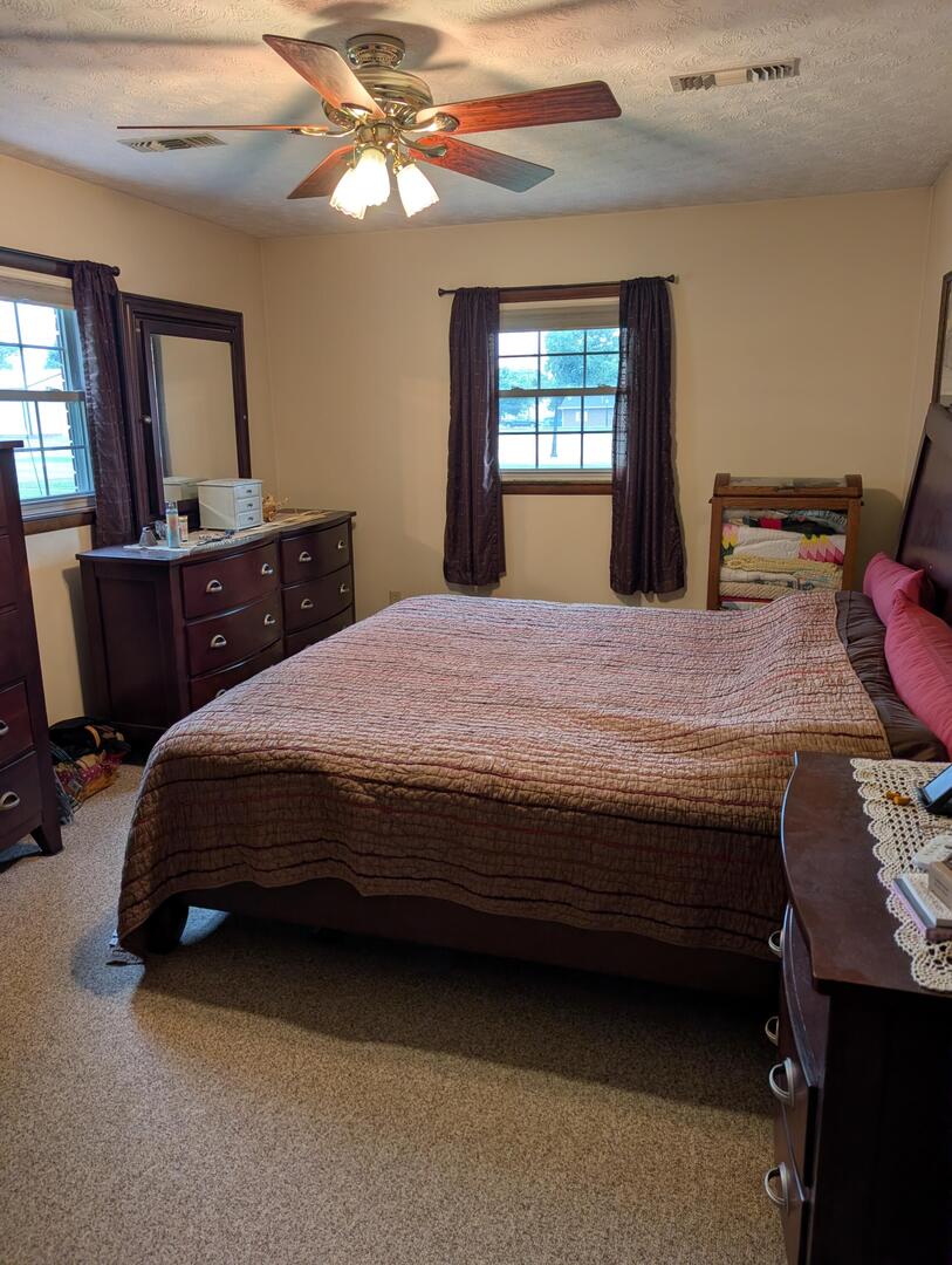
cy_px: 632
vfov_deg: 71.5
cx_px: 476
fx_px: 878
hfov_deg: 56.9
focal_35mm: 24
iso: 37
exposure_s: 1/24
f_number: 1.68
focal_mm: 6.9
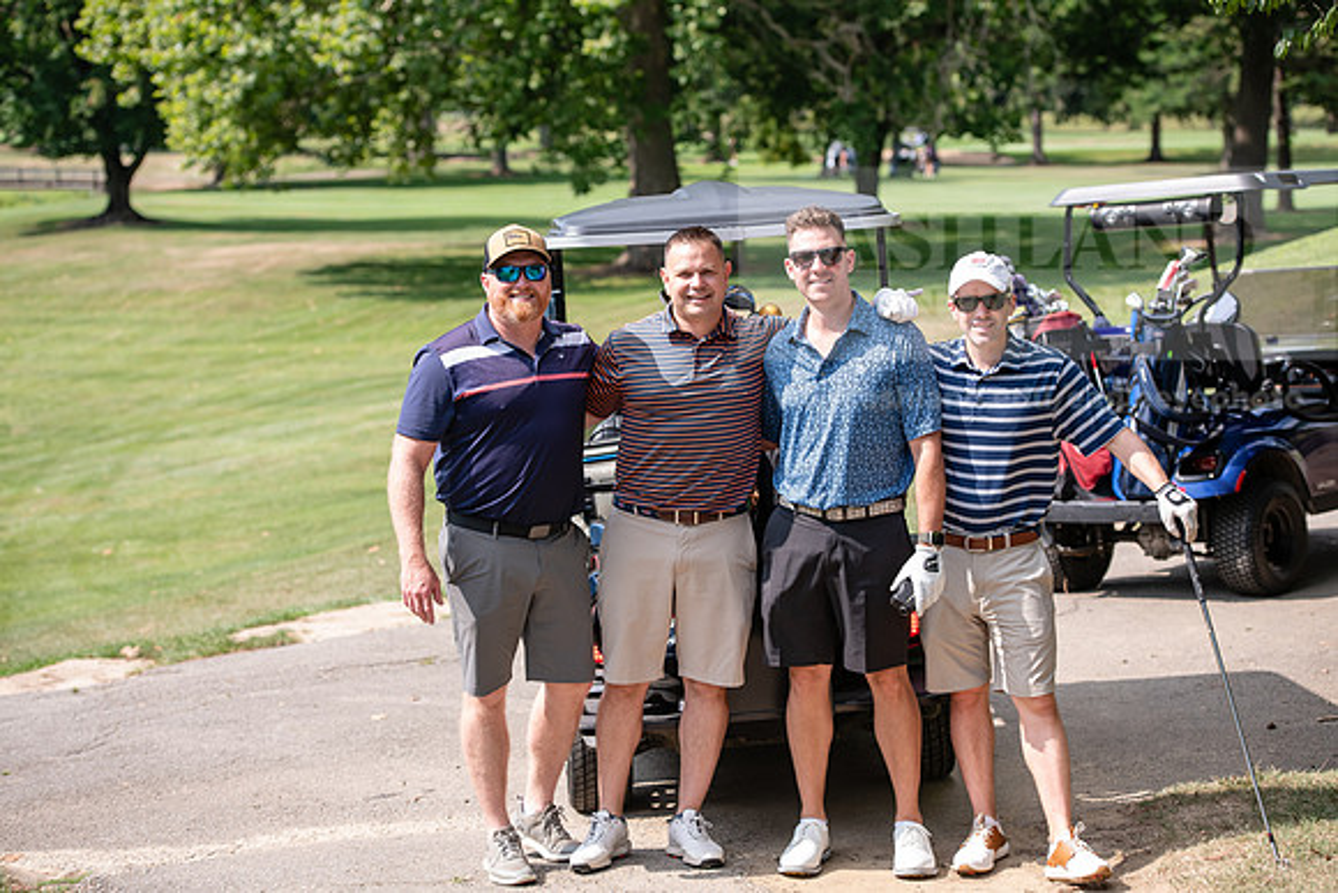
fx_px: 3197
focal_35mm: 86
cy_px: 446
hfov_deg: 23.6
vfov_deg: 15.9
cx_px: 669
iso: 250
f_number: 4
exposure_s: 1/1000
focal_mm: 86
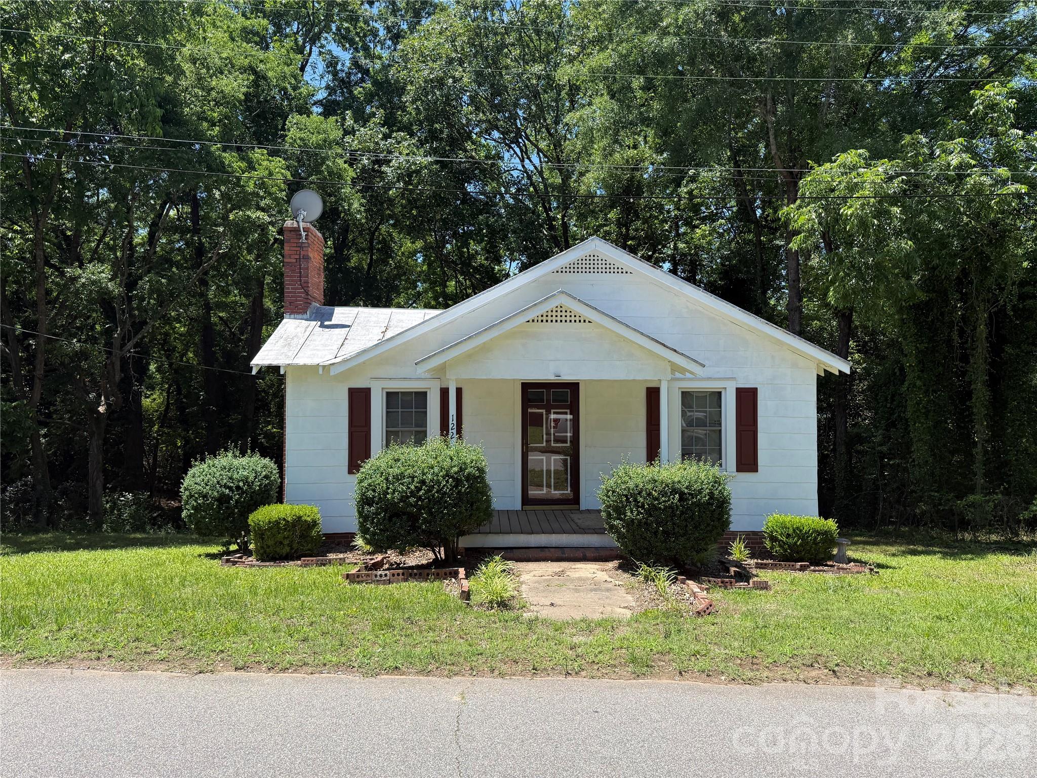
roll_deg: +0.2
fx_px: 719
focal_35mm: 24
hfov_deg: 71.6
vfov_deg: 56.8
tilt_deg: +0.9
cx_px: 518
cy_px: 389
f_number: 1.78
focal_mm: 6.76
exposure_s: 1/2801
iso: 100
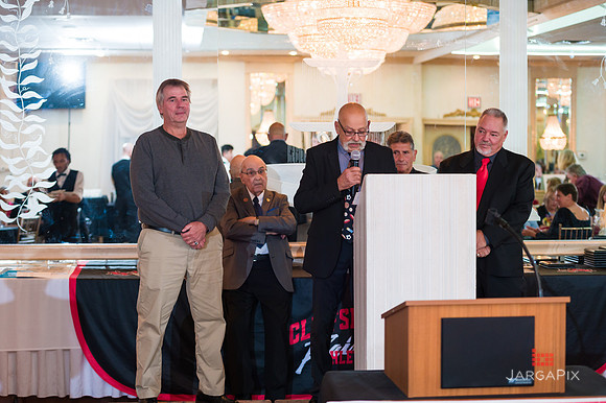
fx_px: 1200
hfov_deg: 28.3
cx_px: 303
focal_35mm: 71
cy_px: 202
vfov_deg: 19.1
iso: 1250
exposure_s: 1/200
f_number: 3.2
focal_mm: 70
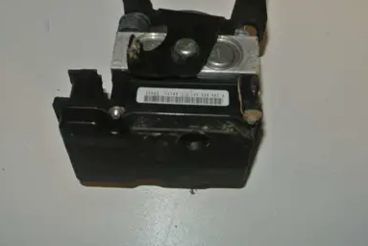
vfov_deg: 29.6
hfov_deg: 43.6
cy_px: 74
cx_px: 172
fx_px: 460
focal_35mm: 45
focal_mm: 12.2
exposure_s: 1/60
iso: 200
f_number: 3.8
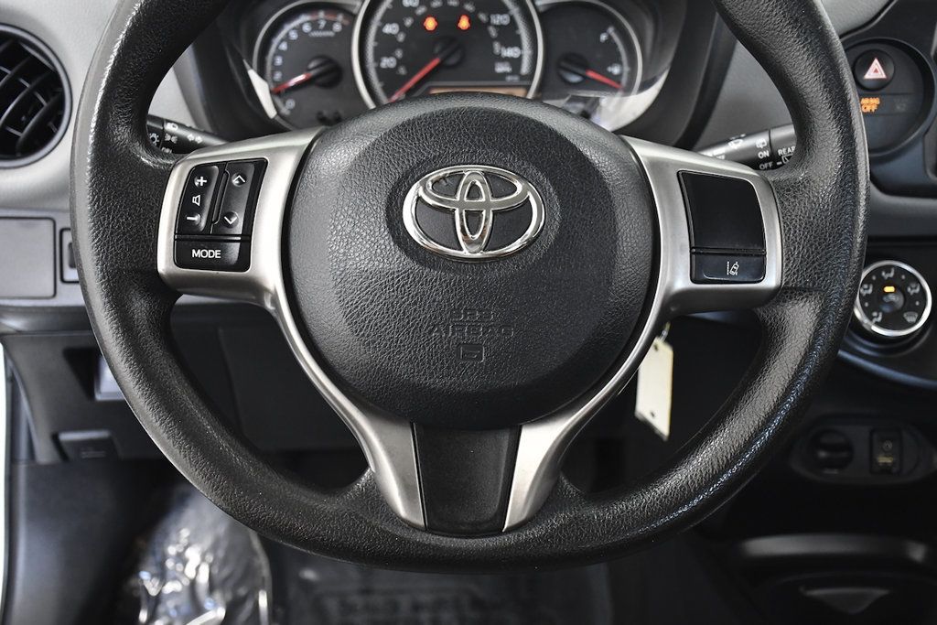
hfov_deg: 43.6
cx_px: 468
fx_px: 1171
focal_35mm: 45
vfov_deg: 29.9
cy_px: 312
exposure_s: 1/250
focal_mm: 30
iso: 2500
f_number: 4
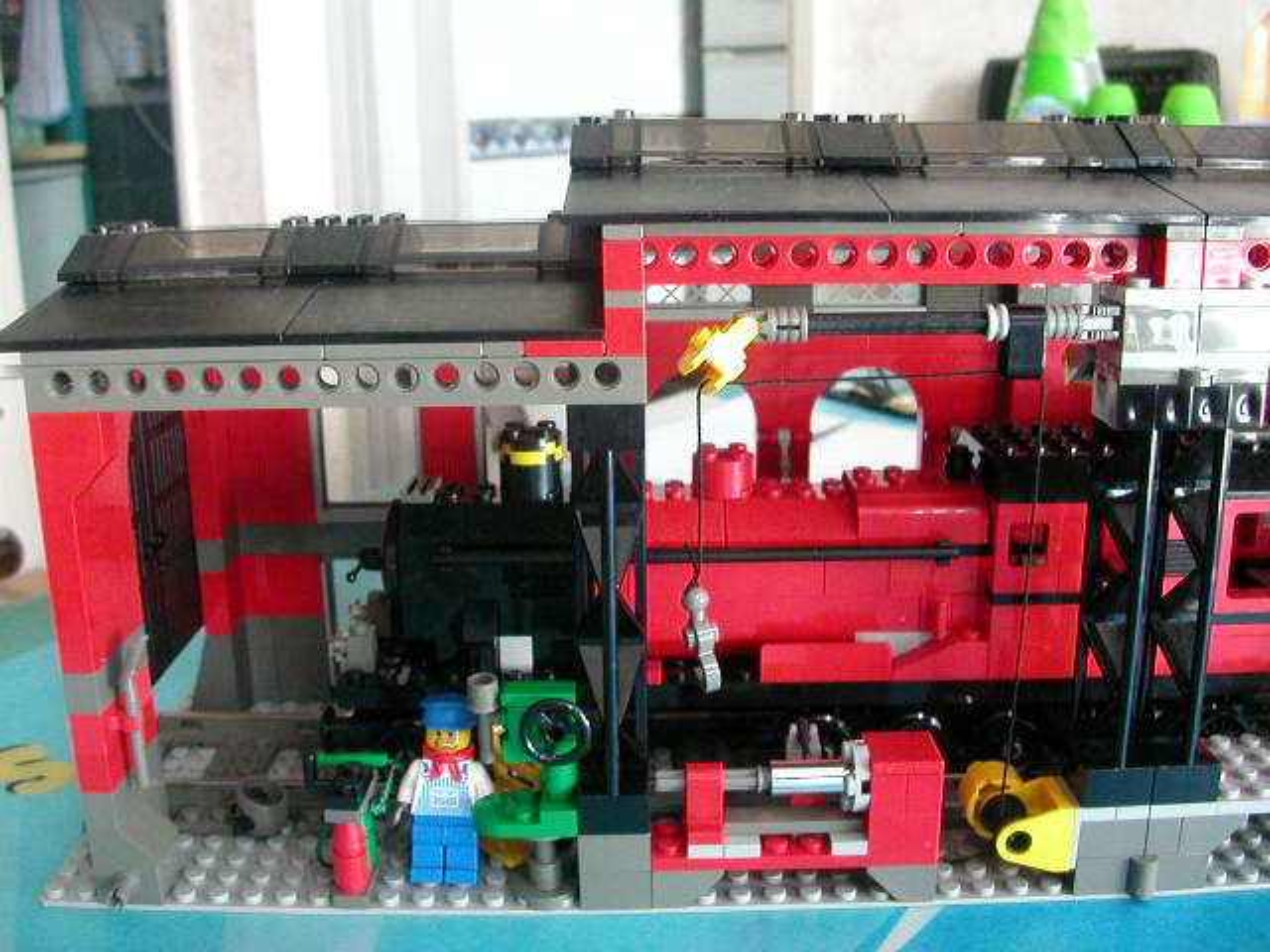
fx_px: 1357
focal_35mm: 37
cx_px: 635
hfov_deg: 50.1
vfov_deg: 38.7
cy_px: 476
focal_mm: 5.6
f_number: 2.7
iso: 400
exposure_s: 1/20.5
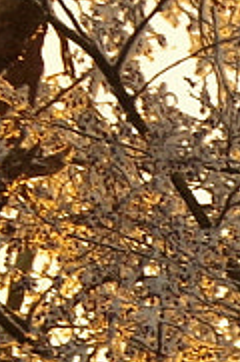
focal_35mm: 372
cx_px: 1190
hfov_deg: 3.4
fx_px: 3734
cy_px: 770
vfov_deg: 5.4
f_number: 4.5
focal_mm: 28
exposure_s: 1/640
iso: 800
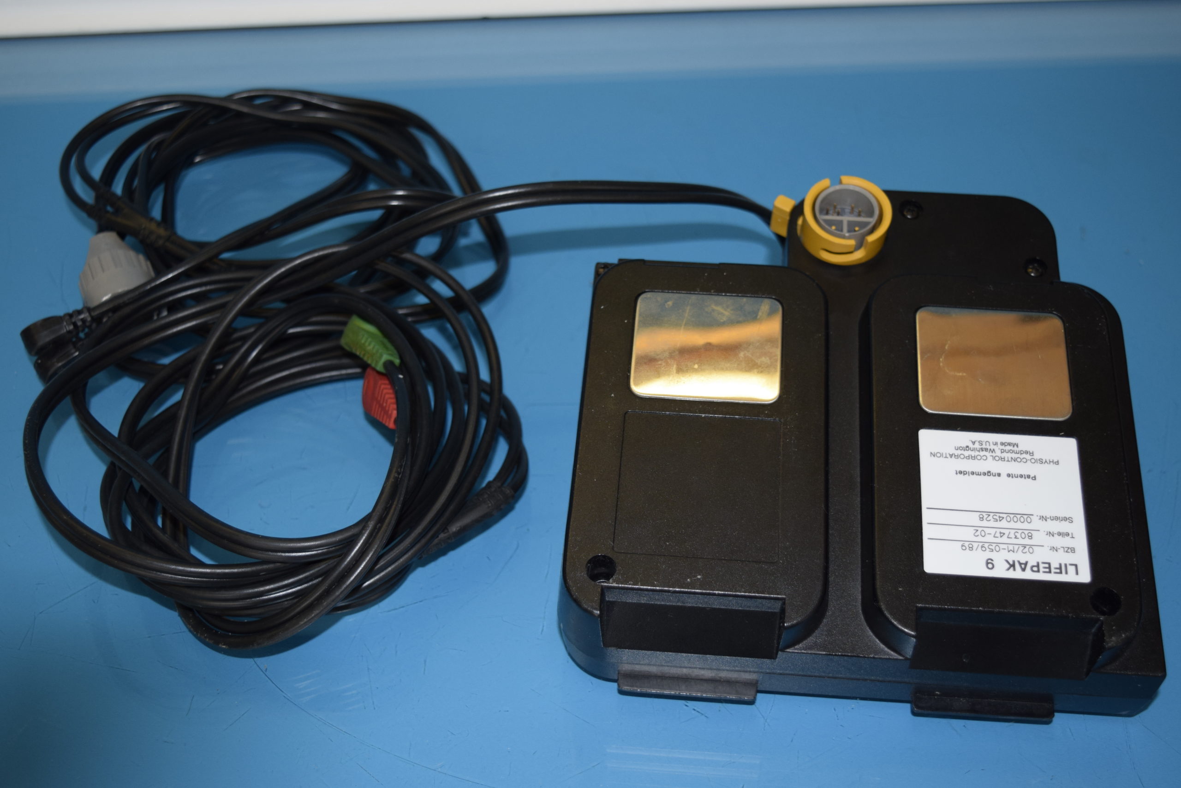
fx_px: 1427
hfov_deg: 45.0
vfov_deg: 30.9
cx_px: 590
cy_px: 394
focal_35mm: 44
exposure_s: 1/200
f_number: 4.2
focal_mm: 29
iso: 640
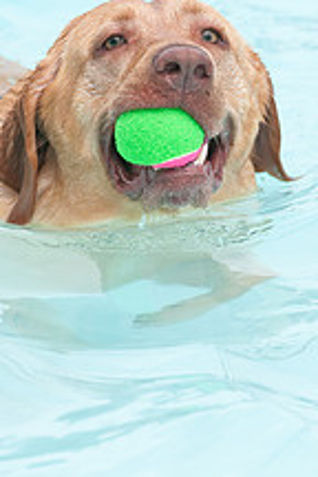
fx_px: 8267
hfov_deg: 2.2
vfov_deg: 3.3
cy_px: 137
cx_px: 118
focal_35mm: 624
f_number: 5.6
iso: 200
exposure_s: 1/640
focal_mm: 200
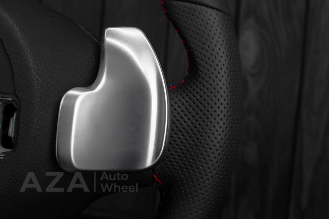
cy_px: 110
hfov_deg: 37.8
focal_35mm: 52
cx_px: 164
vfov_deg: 25.8
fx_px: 480
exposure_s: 1/125
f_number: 6.3
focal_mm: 35
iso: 500
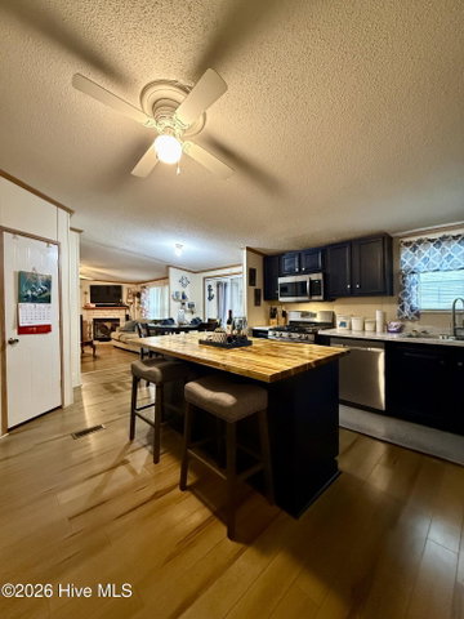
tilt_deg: +0.1
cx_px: 232
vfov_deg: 102.1
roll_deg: -0.2
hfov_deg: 85.7
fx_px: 250
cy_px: 310
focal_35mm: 14
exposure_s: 1/60
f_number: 2.2
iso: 800
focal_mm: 2.22
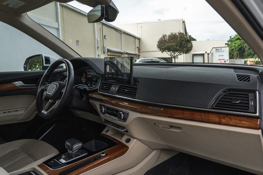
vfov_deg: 45.0
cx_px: 151
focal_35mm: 29
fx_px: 211
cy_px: 88
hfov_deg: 63.5
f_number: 8
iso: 640
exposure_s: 1/100
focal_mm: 24
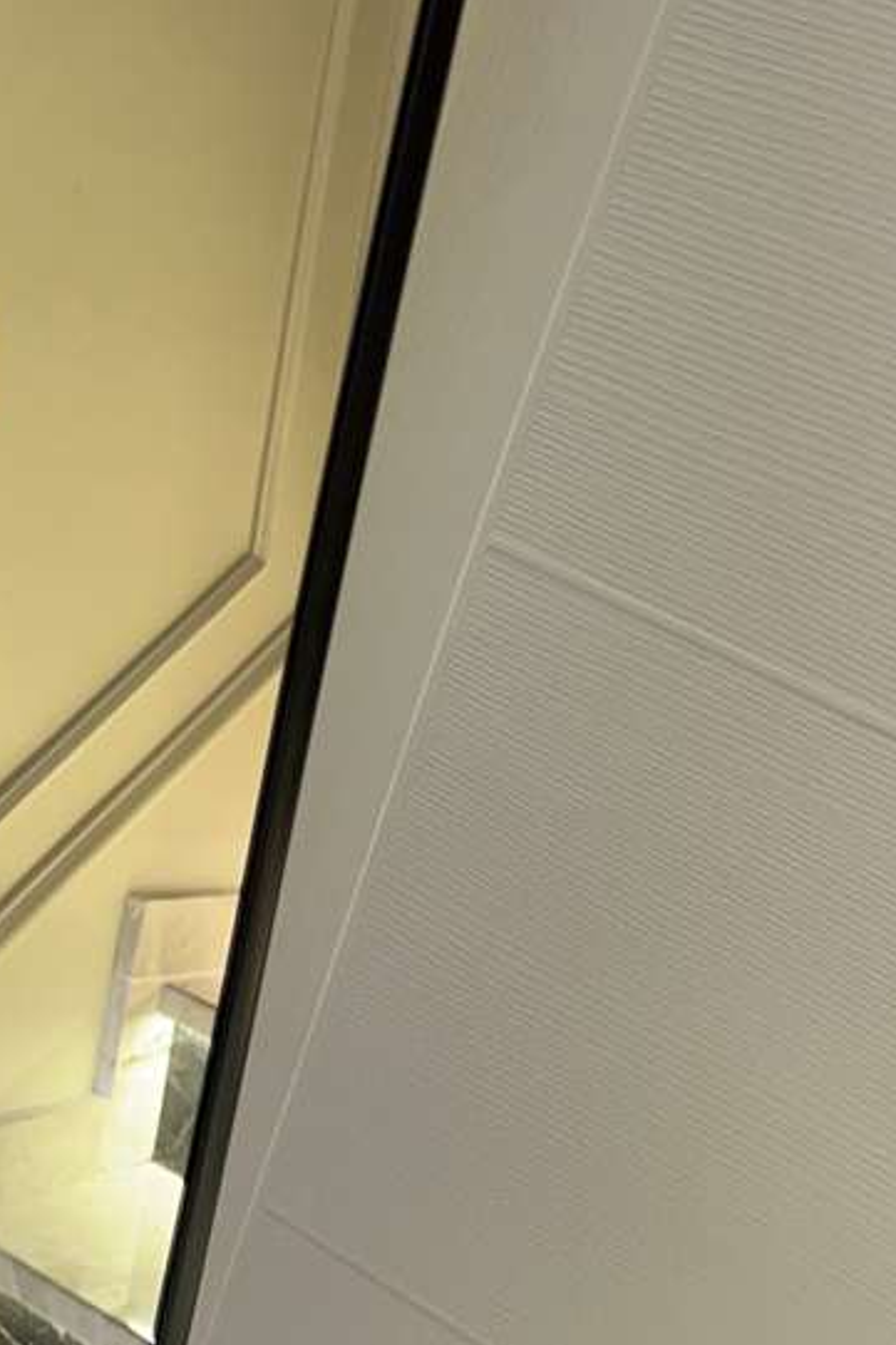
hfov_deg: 21.9
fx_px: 2204
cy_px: 273
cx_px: -67
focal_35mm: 59
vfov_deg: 33.0
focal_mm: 6.86
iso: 320
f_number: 1.78
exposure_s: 1/60
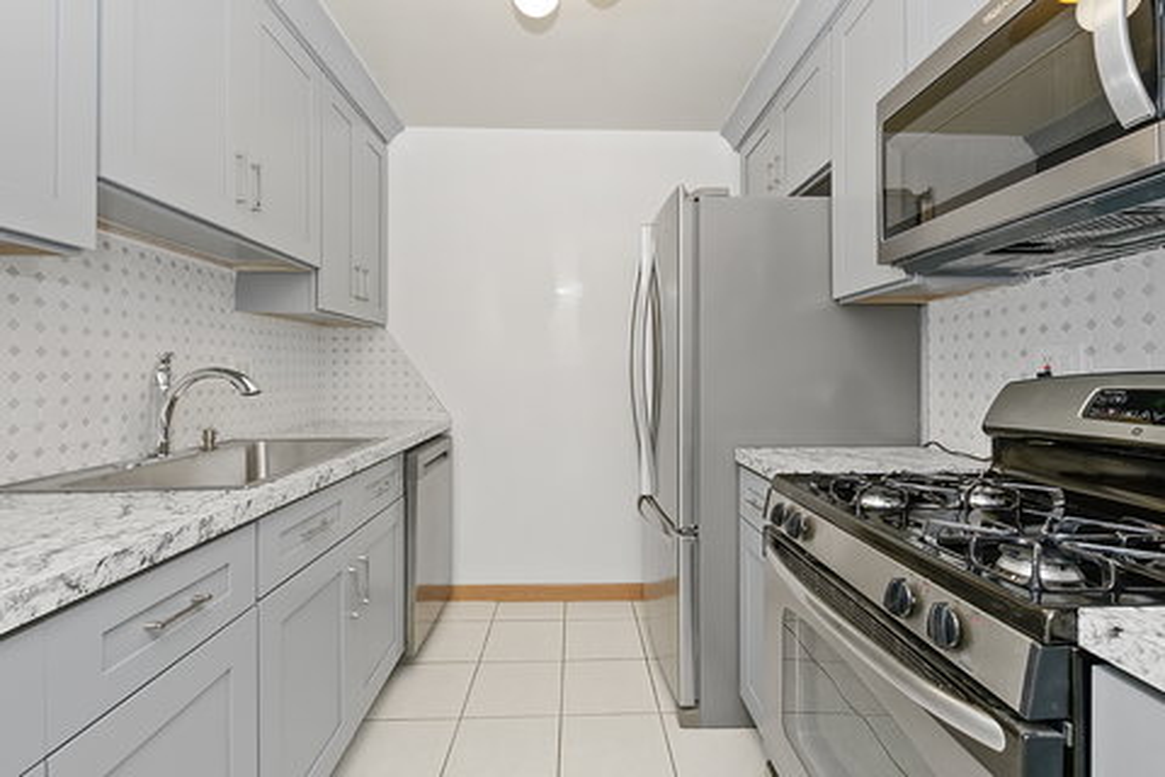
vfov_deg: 77.3
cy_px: 388
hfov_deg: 100.4
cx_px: 582
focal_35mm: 15
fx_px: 485
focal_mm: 10
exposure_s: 1/25
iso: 250
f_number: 7.1
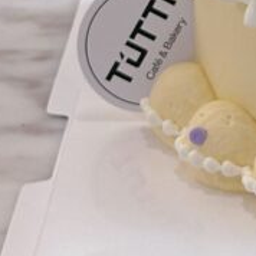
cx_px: 404
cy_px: -180
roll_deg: -1.2
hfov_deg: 7.0
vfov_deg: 7.0
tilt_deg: -20.5
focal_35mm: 244
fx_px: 2042
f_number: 1.78
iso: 125
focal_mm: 6.86
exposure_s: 1/50
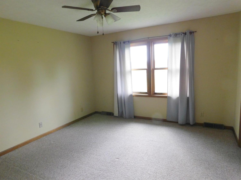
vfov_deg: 58.9
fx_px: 160
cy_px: 90
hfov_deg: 73.9
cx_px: 120
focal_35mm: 23
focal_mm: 4
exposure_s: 1/30
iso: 320
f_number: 3
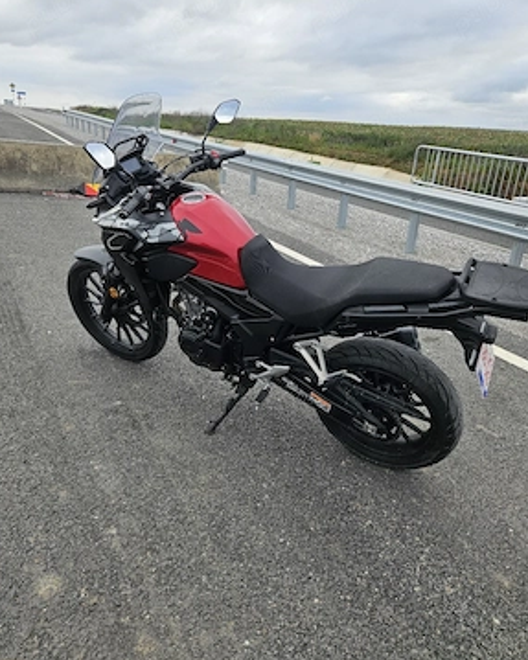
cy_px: 298
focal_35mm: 25
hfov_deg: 56.8
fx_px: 489
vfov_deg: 68.0
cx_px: 263
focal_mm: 5.4
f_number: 1.8
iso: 64
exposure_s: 1/769
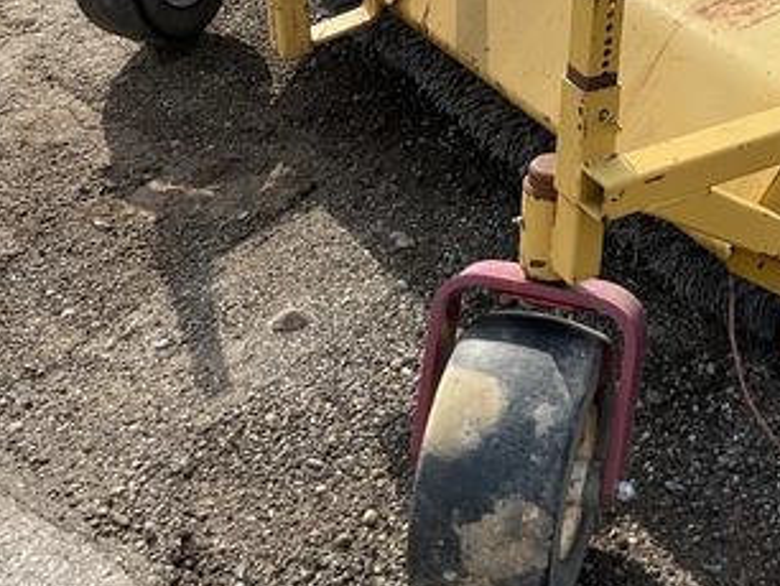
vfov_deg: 20.5
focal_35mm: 71
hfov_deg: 26.9
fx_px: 1601
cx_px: 622
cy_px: 96
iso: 25
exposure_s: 1/842
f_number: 1.8
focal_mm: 3
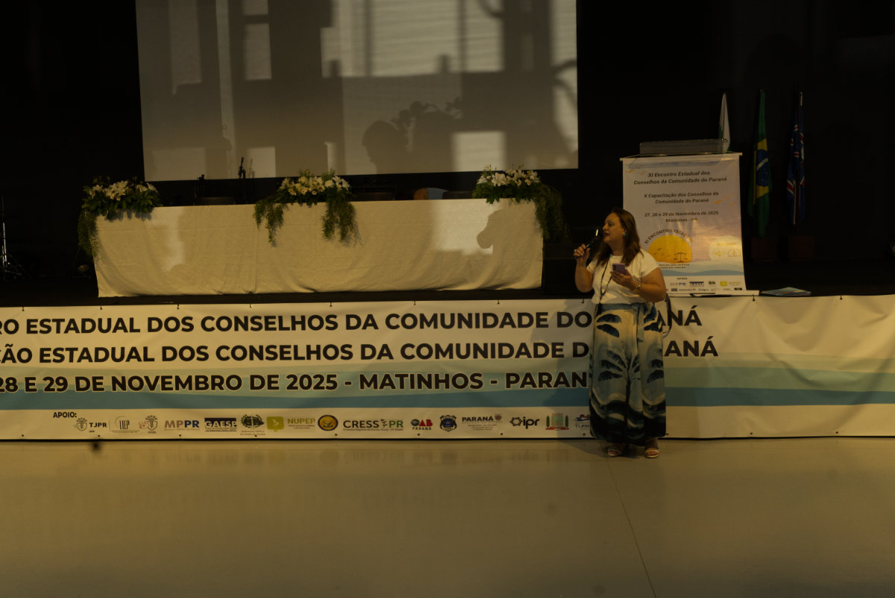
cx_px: 448
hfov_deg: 54.4
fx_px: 870
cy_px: 299
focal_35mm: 35
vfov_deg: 37.9
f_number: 5.6
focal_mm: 35
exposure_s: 1/80
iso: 2000
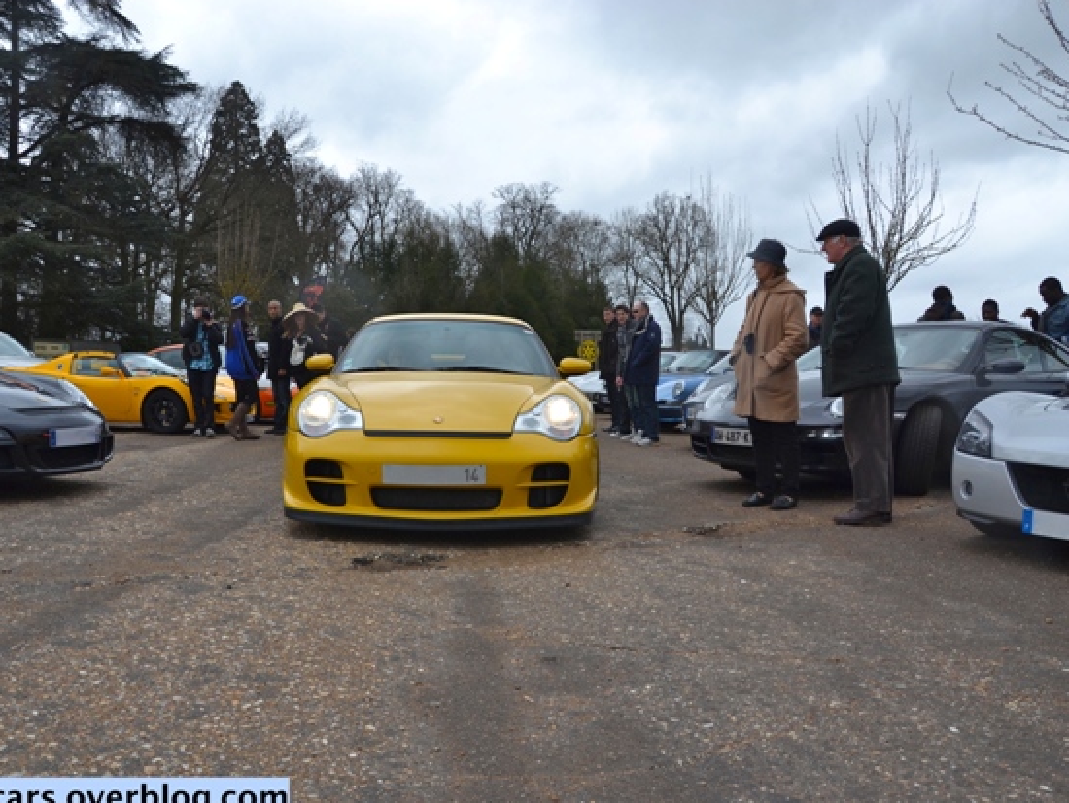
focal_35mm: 30
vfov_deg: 46.8
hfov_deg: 59.8
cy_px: 402
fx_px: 927
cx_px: 474
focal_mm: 18
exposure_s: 1/160
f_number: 6.3
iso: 100
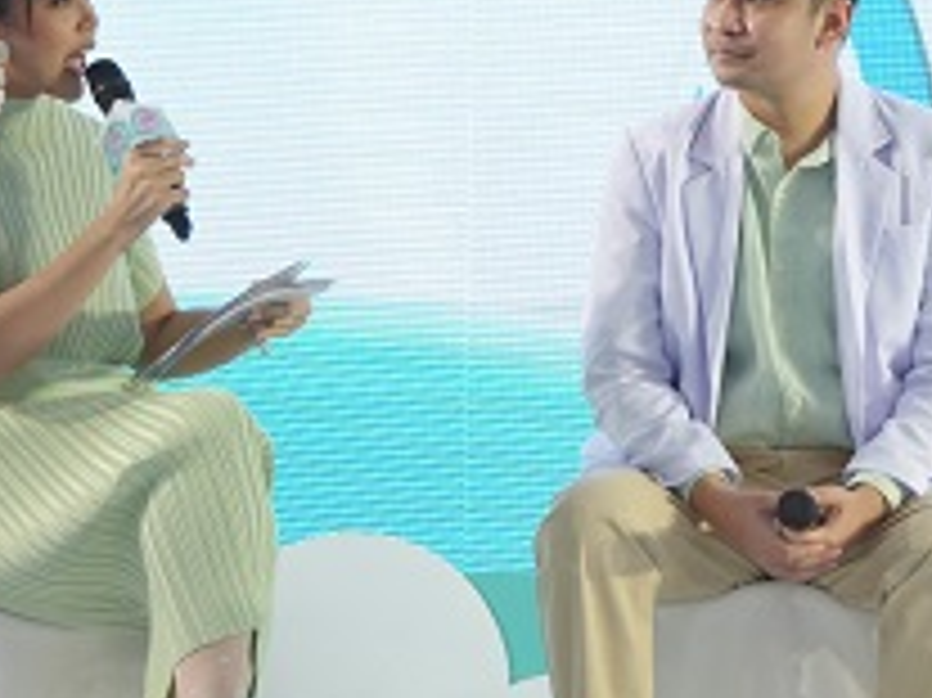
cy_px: -74
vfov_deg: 4.1
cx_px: 1517
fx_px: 9660
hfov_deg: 5.5
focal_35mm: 359
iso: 1000
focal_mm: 90
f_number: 3.5
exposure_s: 1/160
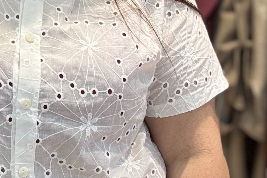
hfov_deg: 24.4
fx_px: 601
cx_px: 33
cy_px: 45
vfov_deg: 16.8
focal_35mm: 81
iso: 80
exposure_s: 1/50
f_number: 1.9
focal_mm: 2.69
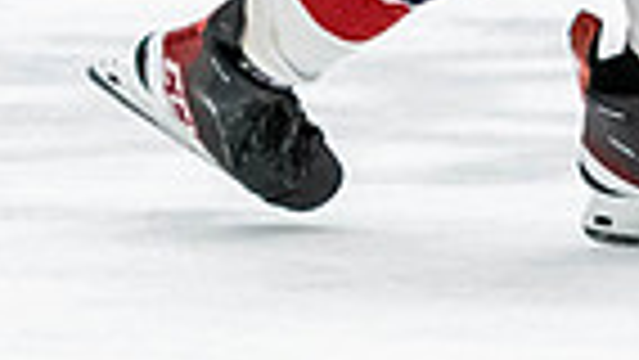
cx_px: 730
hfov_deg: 1.9
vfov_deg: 1.1
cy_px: -251
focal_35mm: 1111
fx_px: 18832
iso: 2800
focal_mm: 116
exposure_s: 1/640
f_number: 2.8
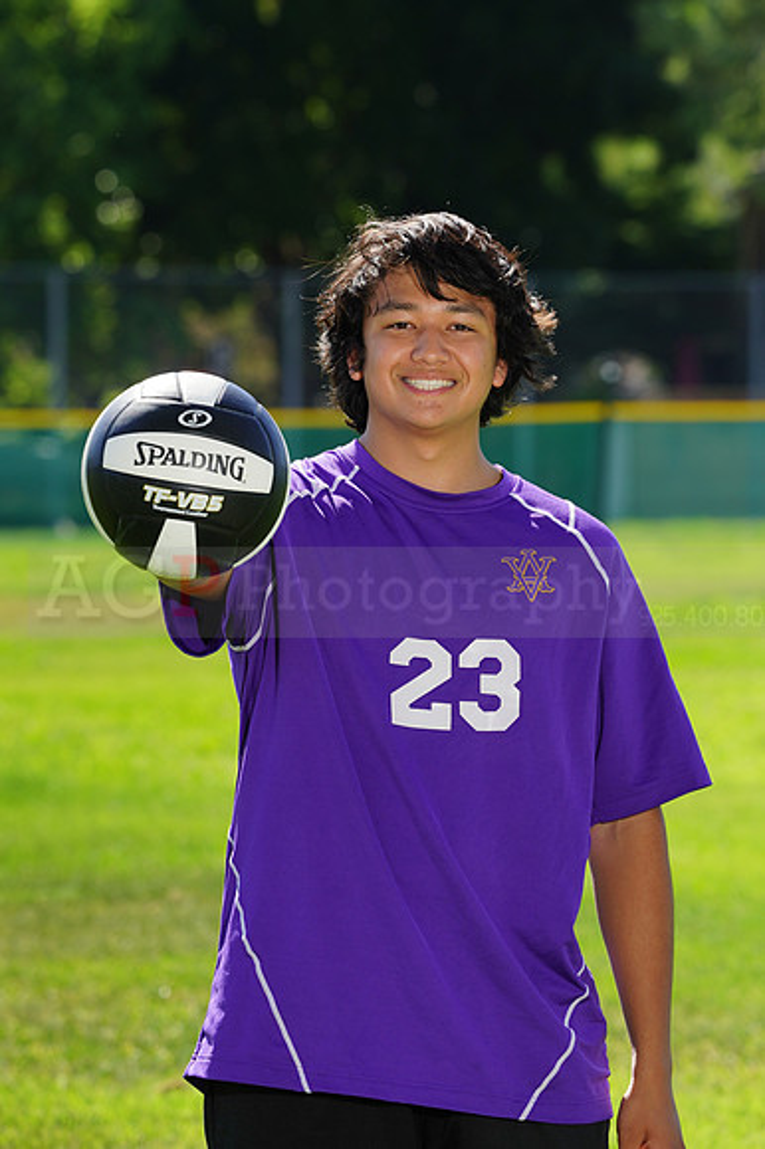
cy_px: 574
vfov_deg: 7.2
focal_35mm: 285
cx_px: 382
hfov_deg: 4.8
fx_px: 9095
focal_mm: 285
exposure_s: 1/200
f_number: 11
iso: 200
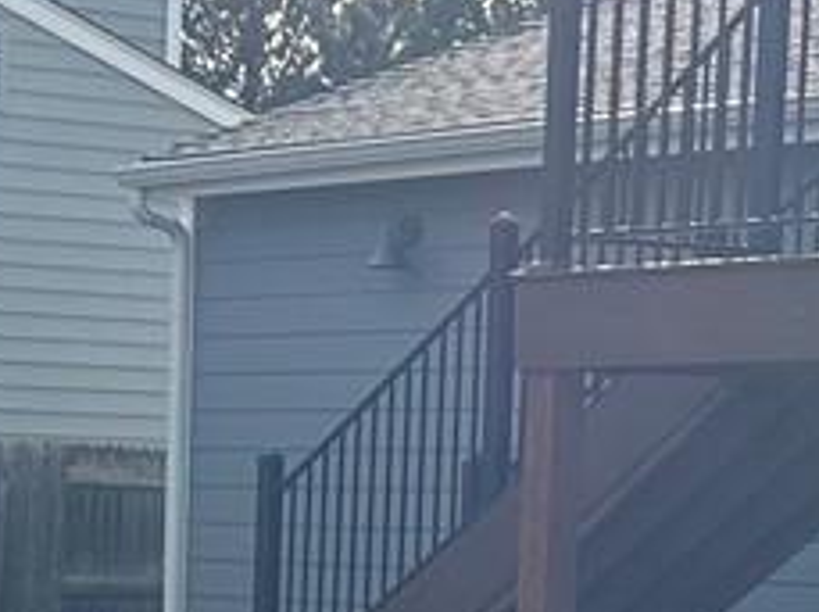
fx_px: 3969
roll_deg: -1.4
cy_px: 895
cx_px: -54
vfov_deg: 8.6
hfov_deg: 11.6
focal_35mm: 168
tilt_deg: -4.7
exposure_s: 1/3472
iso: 80
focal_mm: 6.86
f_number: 1.78
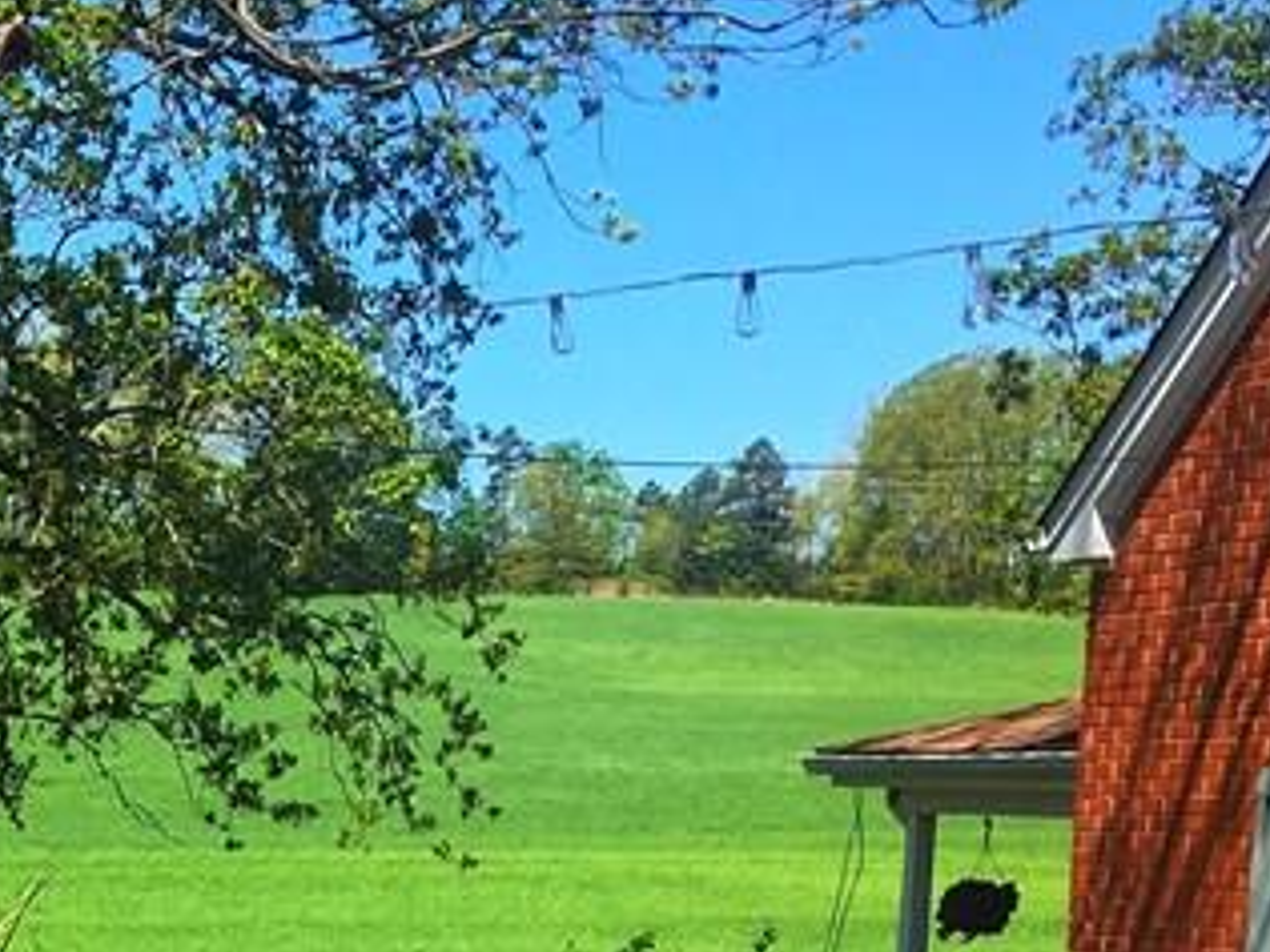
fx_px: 3449
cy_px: 1217
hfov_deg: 19.5
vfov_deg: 15.1
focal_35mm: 94
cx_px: -309
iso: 25
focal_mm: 4.15
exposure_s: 1/999
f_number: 2.2
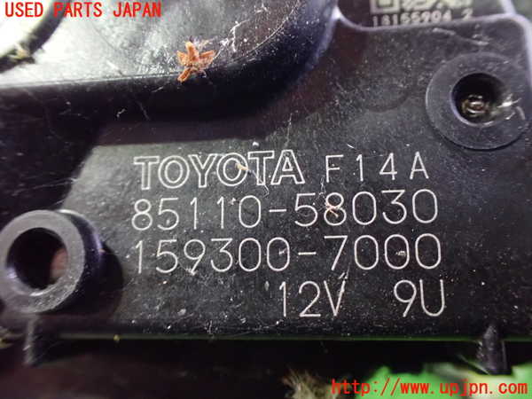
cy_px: 200
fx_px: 461
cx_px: 266
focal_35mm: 30
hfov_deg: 60.0
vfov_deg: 46.8
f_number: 2.3
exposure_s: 1/30
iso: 1250
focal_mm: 5.4
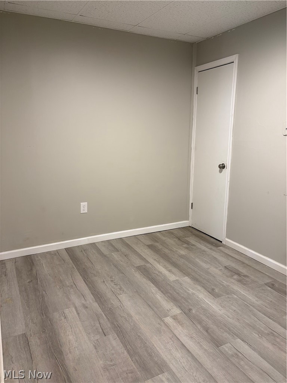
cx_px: 144
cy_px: 192
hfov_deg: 53.1
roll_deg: -0.5
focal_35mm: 26
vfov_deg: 67.3
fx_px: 287
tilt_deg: -12.1
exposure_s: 1/60
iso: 160
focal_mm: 5.96
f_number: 1.6
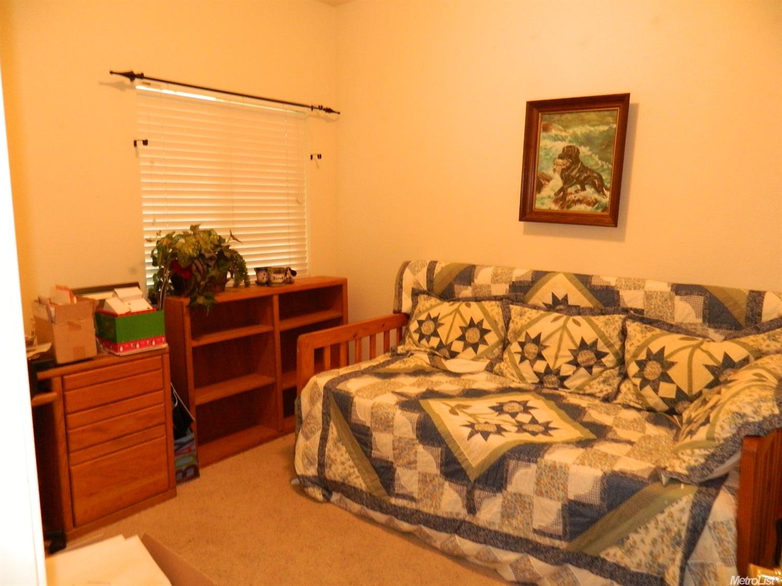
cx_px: 391
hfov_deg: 69.4
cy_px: 293
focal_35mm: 25
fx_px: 565
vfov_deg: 54.9
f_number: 3.1
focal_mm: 4.5
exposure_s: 1/20
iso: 400
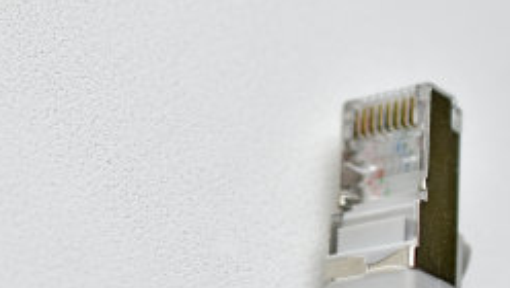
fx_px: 2098
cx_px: 220
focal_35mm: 155
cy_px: 232
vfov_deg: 7.8
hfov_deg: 13.9
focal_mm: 40
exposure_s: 1/160
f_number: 3
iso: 100
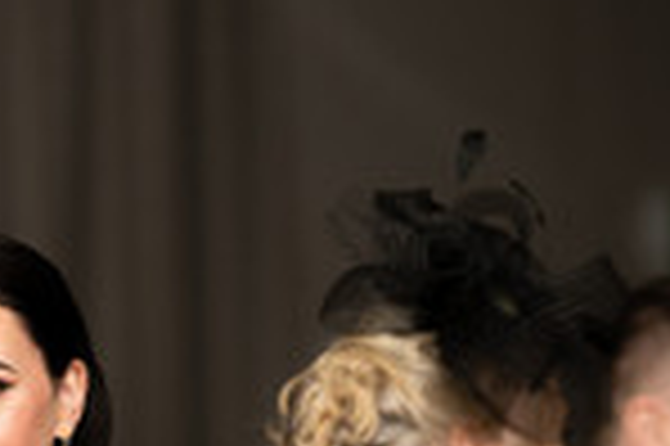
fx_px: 6098
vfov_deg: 4.2
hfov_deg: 6.3
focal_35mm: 328
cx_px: 72
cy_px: 547
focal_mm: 122
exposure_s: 1/200
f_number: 2.8
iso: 400
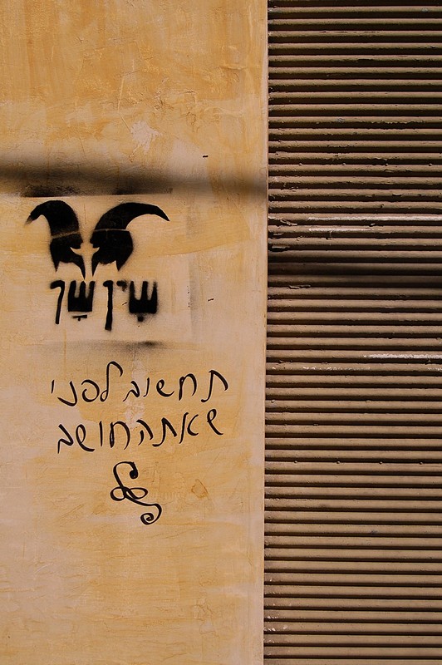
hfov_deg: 34.2
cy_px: 332
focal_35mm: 39
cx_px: 221
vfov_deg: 49.6
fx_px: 719
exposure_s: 1/500
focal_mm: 26
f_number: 11
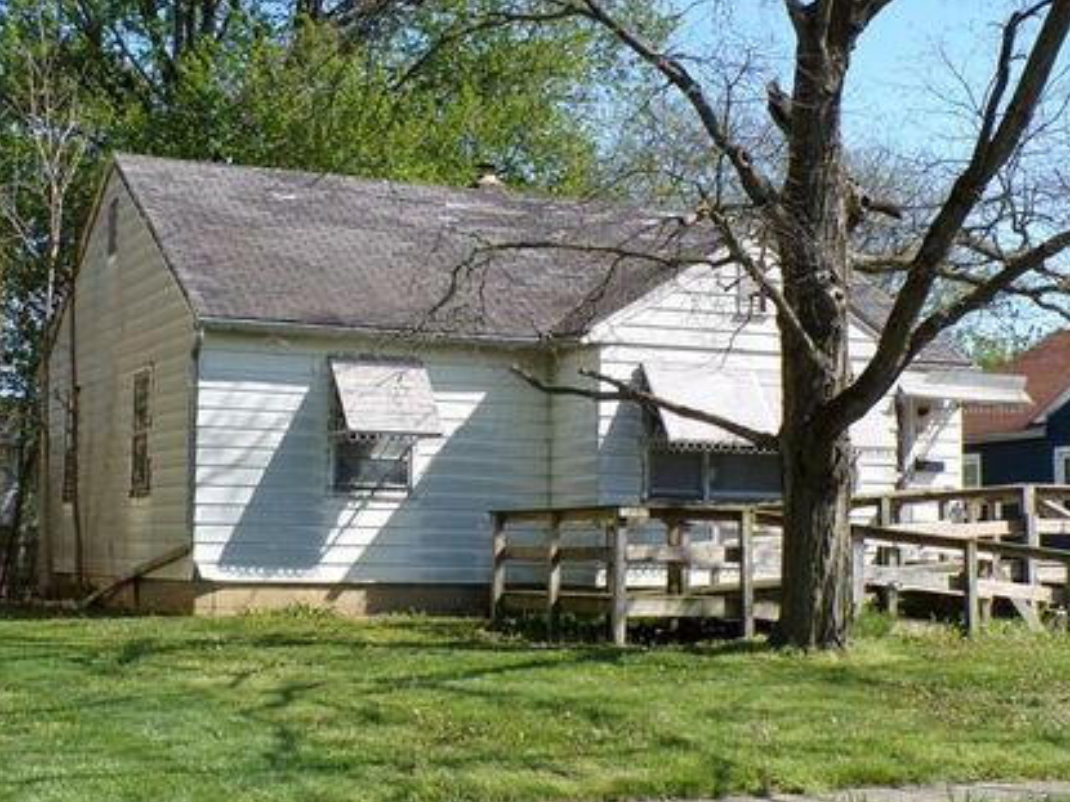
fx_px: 1823
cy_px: 422
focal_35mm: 59
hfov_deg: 32.7
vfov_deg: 24.8
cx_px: 518
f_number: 5.3
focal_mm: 8.7
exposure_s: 1/250
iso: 100
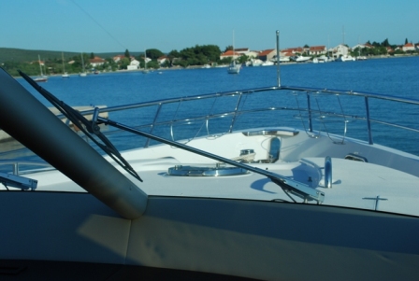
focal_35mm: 54
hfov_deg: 36.8
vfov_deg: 25.2
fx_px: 630
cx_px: 210
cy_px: 140
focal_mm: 36
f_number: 7.1
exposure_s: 1/200
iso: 100
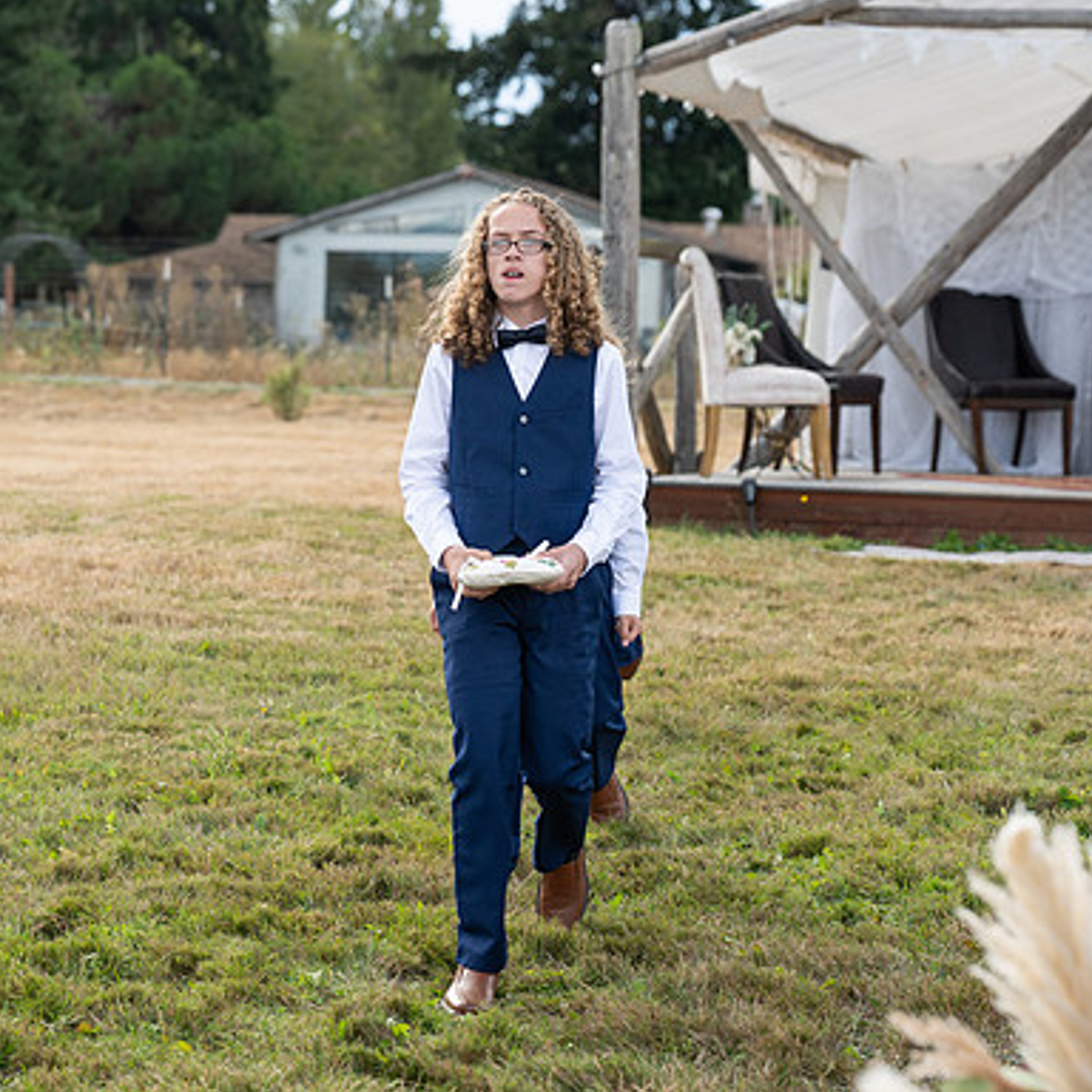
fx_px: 4033
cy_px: 545
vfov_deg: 15.4
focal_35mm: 113
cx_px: 364
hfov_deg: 15.4
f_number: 4.5
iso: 400
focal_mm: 88
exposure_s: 1/800
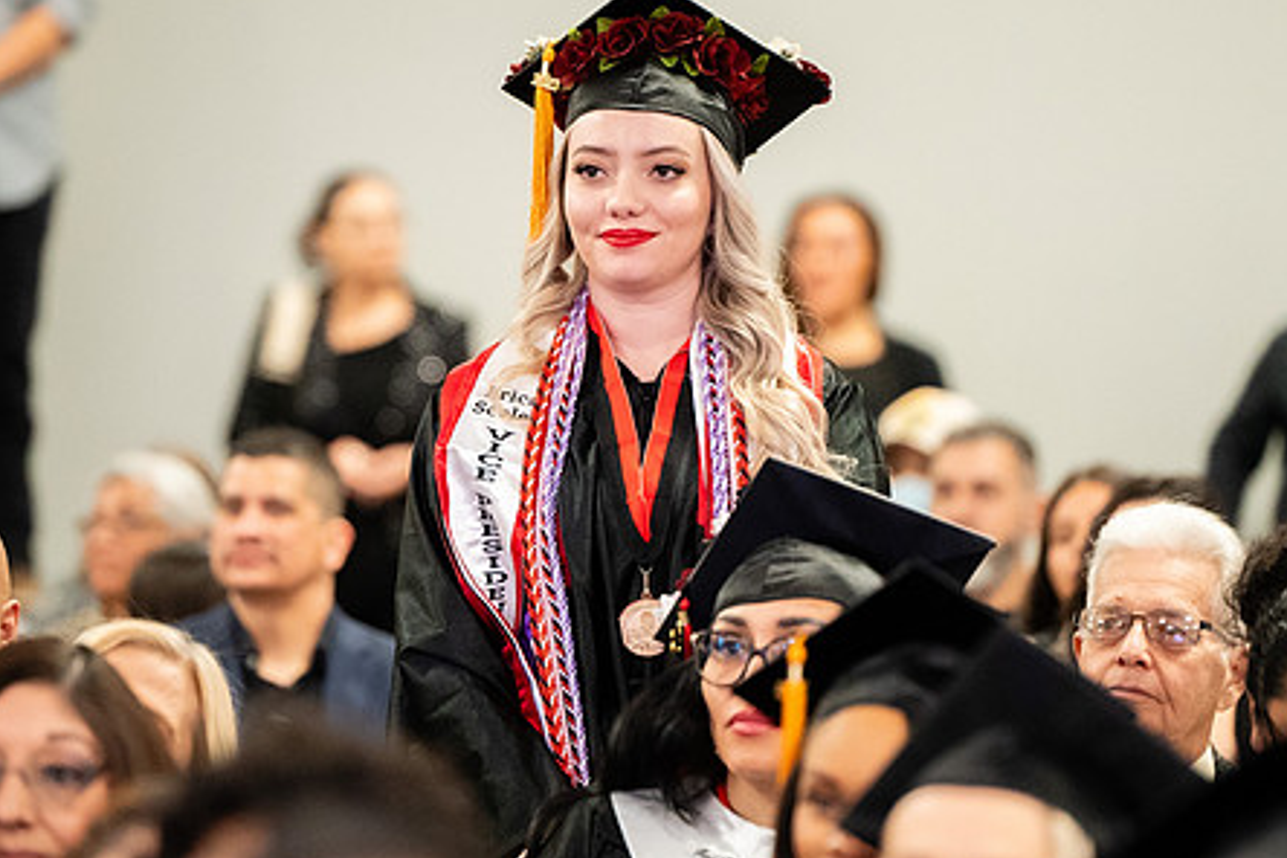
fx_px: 10331
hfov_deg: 7.1
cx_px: 525
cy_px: 401
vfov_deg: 4.8
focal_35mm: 289
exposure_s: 1/200
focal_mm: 180
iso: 4000
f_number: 2.8
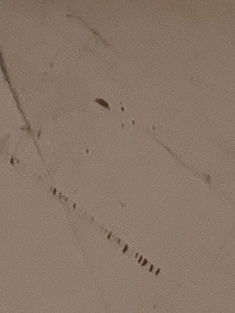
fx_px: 1891
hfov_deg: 6.9
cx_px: -221
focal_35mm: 209
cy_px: -862
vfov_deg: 7.4
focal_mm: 6.12
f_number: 1.9
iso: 1600
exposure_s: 1/100
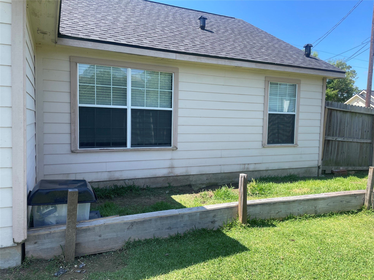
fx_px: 281
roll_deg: +0.3
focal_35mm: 26
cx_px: 187
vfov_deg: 53.1
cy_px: 140
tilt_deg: -4.7
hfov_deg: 67.3
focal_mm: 4.2
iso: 32
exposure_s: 1/1221
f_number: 1.6
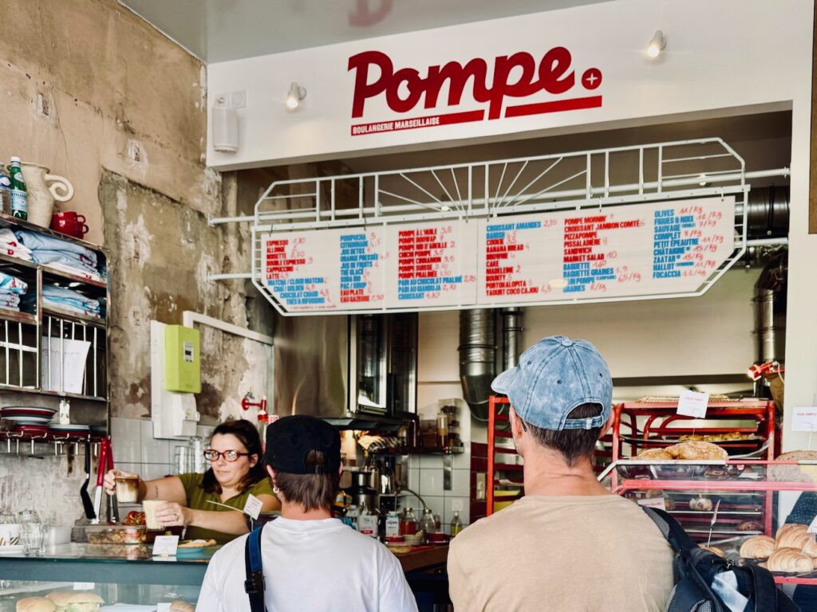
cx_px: 408
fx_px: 566
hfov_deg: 71.6
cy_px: 306
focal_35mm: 24
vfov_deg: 56.8
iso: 50
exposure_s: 1/124
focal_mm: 6.76
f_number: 1.78
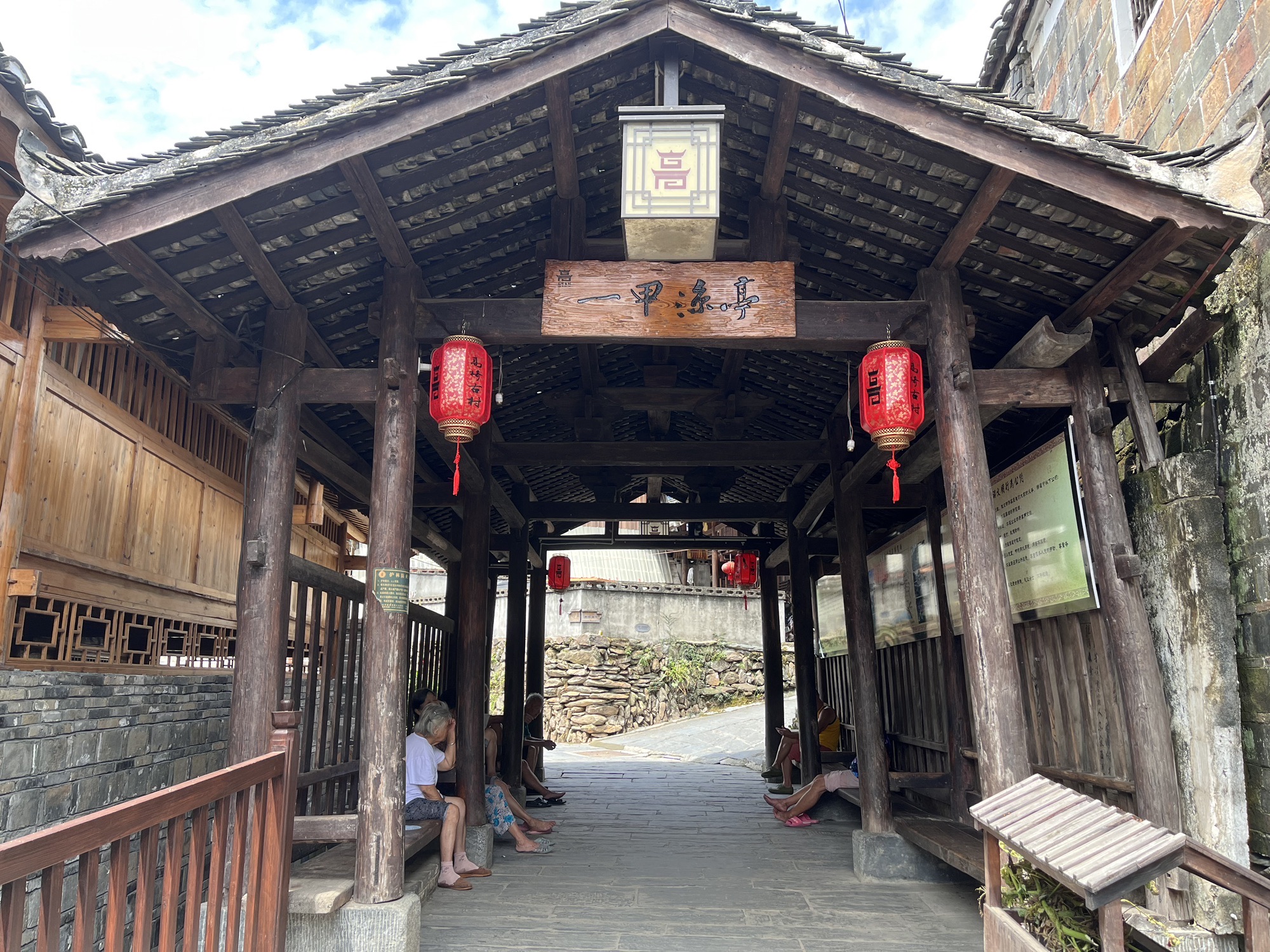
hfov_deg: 67.3
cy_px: 476
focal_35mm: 26
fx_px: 954
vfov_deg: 53.1
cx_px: 635
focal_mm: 5.1
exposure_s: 1/355
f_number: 1.6
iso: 50
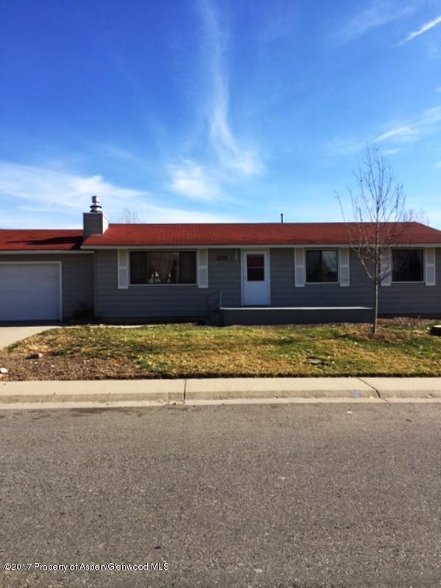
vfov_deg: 61.7
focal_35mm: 29
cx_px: 220
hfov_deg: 48.2
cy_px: 294
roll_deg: +1.4
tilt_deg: -0.2
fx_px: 493
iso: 32
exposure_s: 1/1883
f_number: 2.2
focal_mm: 4.15
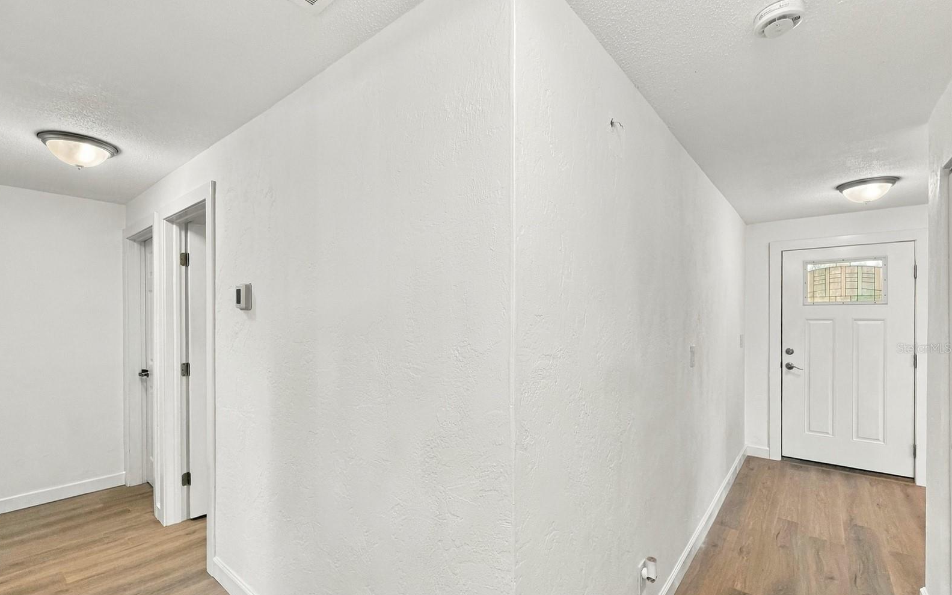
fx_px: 389
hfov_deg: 101.5
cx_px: 473
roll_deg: +1.7
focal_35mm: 15
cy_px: 348
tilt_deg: -4.3
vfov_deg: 74.2
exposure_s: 1/60
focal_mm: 2.2
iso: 320
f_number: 2.2
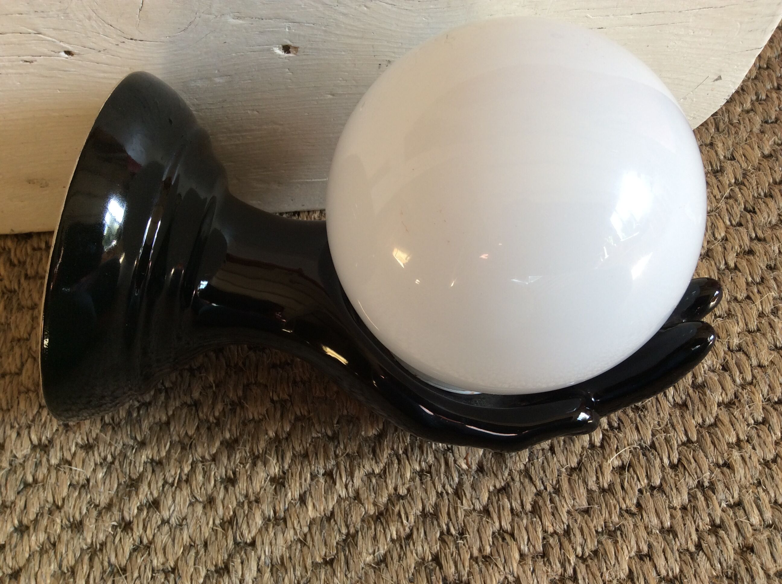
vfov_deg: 44.1
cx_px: 391
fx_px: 722
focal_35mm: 32
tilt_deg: -58.6
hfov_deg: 56.9
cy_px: 292
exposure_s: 1/25
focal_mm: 3.3
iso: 32
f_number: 2.4
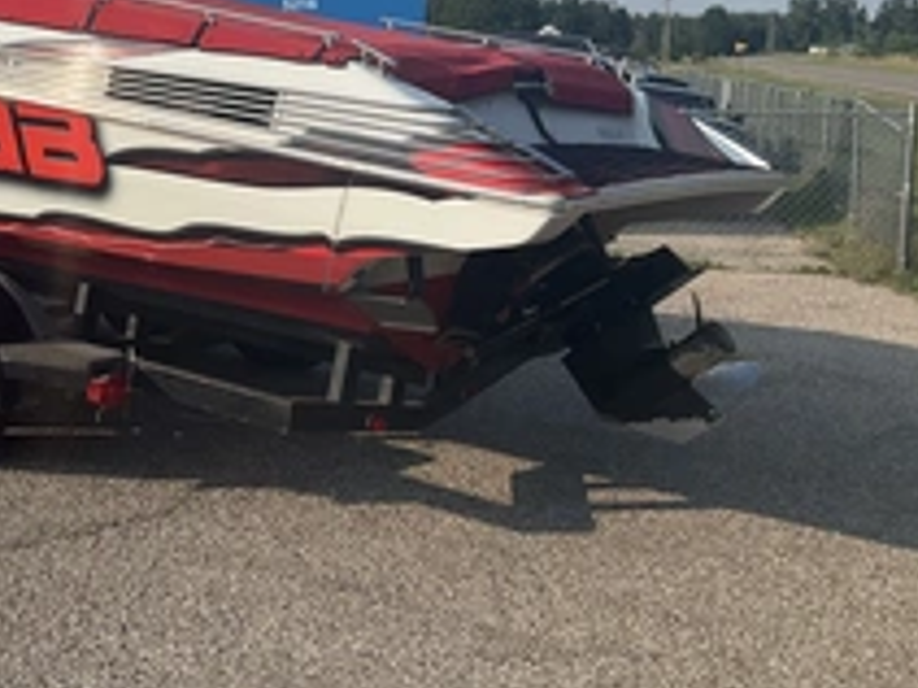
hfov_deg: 33.2
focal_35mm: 55
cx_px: 96
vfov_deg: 26.2
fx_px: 1458
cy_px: 179
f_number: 1.8
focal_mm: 3
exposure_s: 1/2058
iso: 25
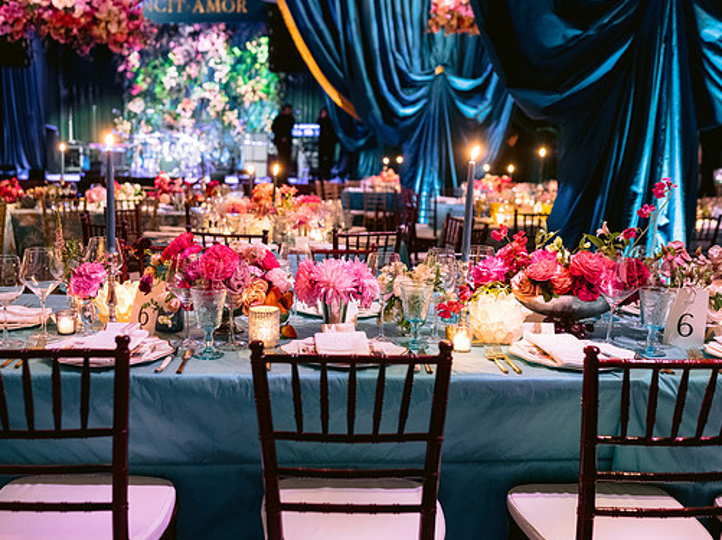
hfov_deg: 47.8
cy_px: 276
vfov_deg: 36.8
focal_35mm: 39
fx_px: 813
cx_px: 313
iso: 1600
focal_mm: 35
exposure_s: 1/30
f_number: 2.8
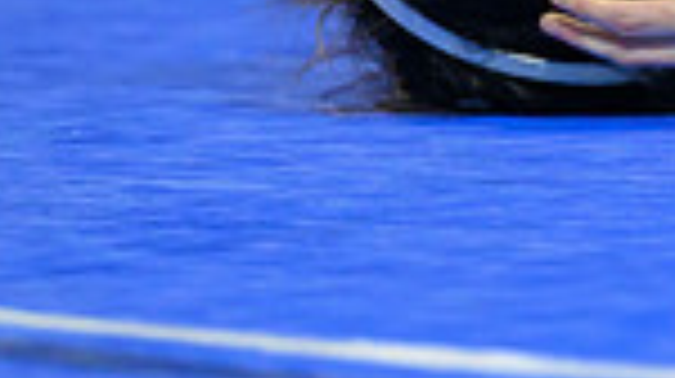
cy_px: -120
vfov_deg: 1.1
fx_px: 19506
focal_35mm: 1091
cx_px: 1520
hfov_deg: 2.0
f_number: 2.8
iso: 2500
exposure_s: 1/800
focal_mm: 180
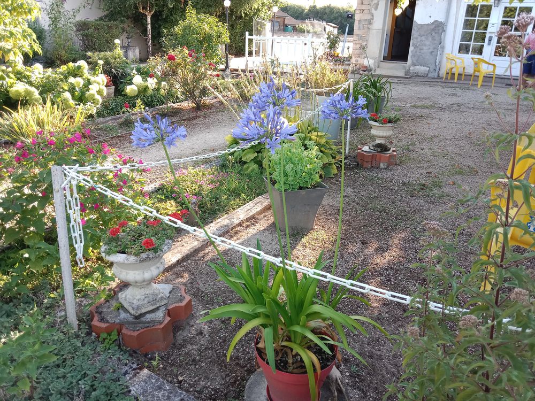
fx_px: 417
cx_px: 268
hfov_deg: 65.3
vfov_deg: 51.4
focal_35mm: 27
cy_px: 200
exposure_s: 1/100
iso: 130
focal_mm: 3.65
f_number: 2.2
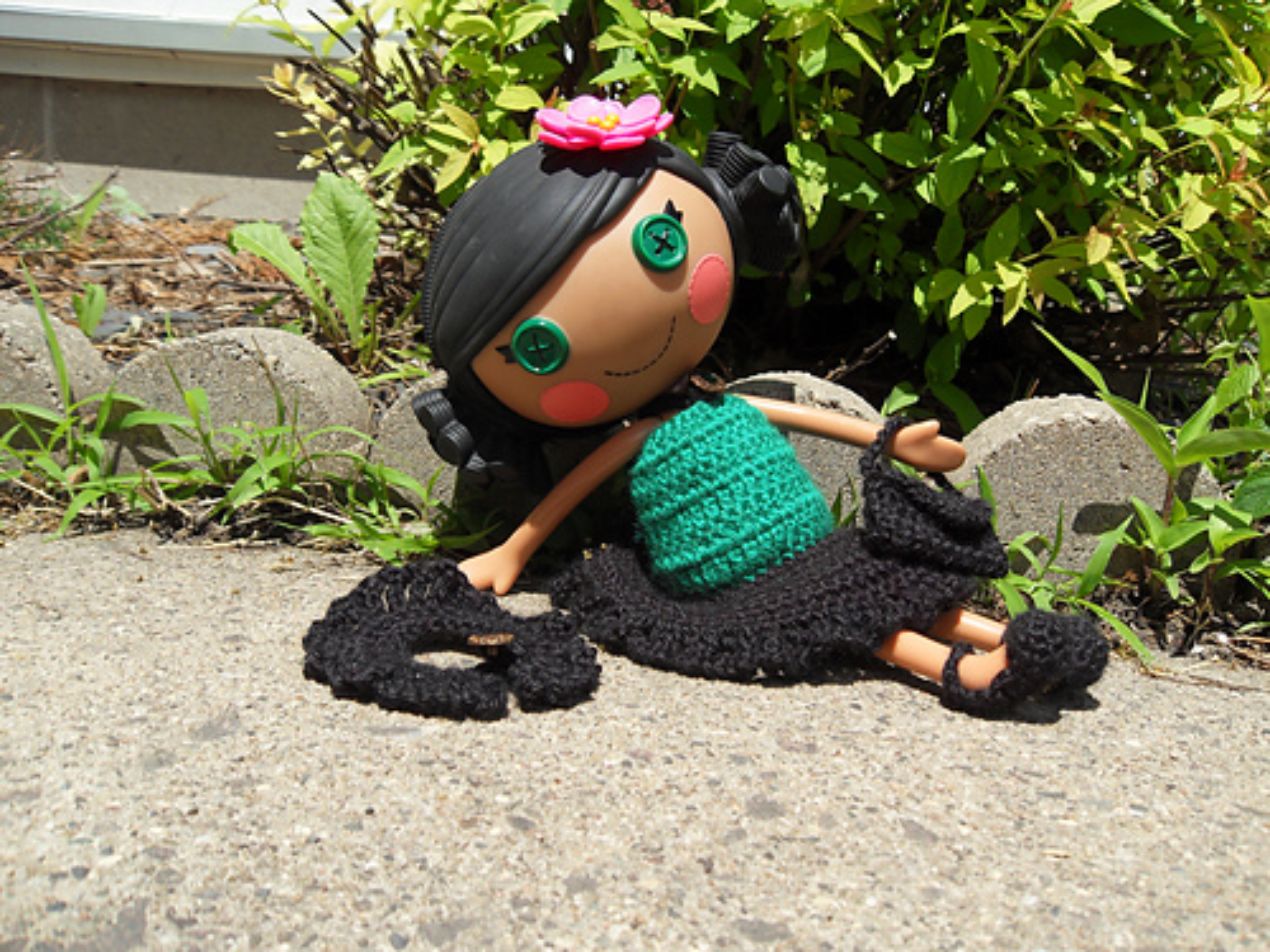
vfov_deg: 40.7
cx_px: 635
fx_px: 1284
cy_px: 476
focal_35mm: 35
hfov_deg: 52.6
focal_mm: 6.3
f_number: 8.2
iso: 80
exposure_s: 1/180
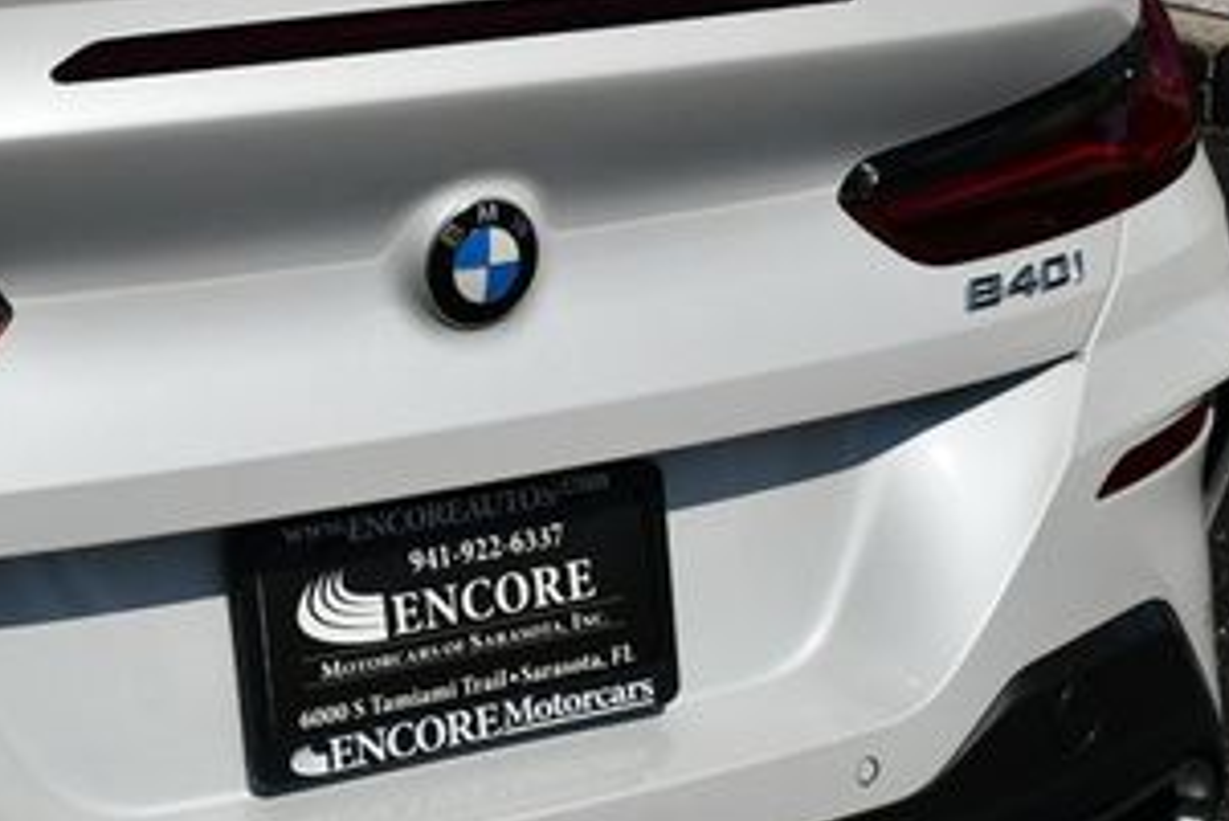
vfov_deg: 11.9
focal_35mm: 115
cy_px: 364
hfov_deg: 17.6
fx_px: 3928
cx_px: 245
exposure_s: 1/500
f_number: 11
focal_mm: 27
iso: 100
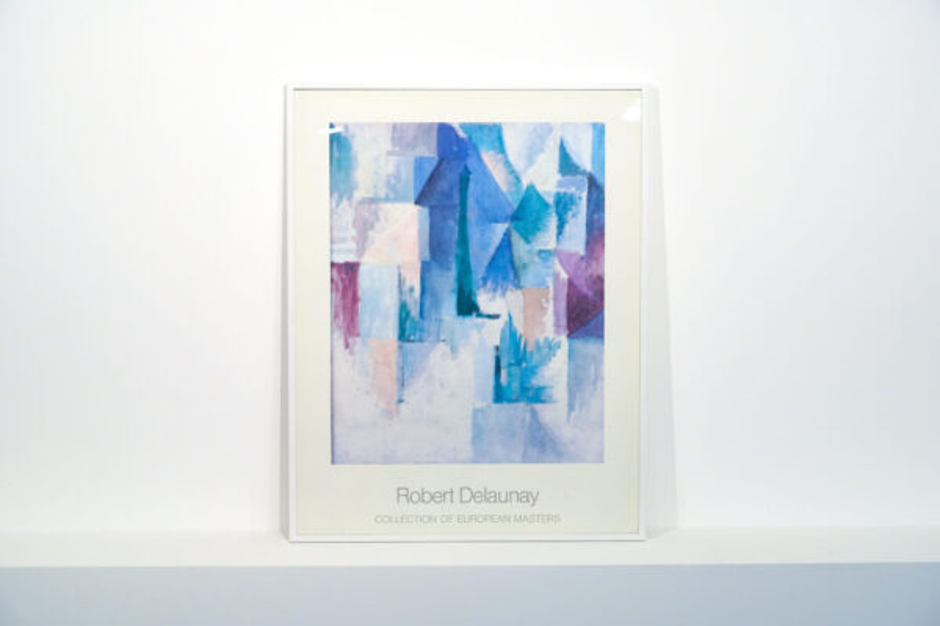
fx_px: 1462
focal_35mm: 56
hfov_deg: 35.6
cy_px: 313
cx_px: 470
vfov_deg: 24.2
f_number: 4
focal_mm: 56
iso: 5000
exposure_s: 1/1250
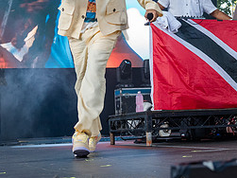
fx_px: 547
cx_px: 133
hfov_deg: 24.4
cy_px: 16
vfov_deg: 18.1
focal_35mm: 80
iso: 1600
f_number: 4
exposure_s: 1/500
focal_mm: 29
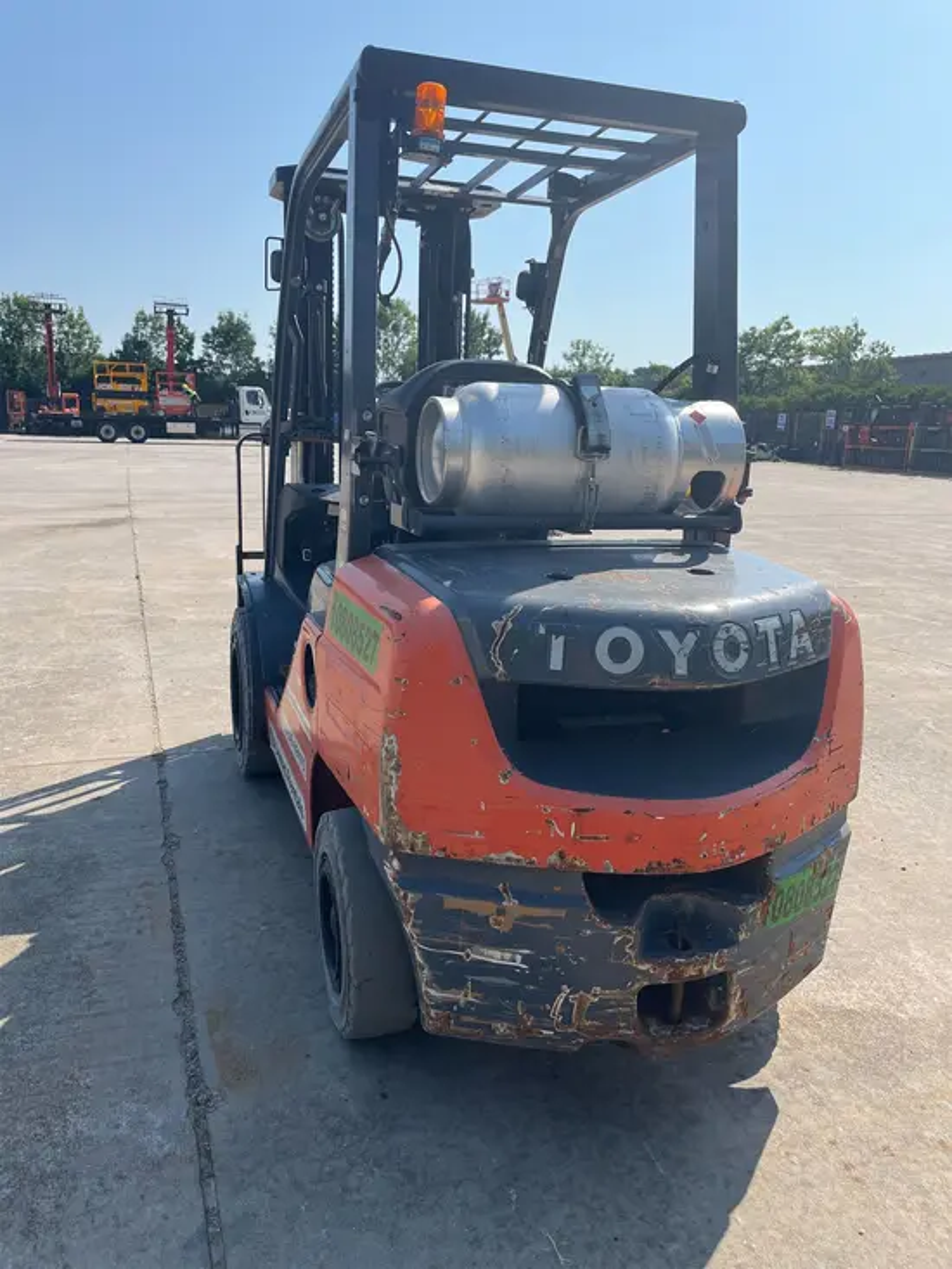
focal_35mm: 26
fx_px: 953
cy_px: 634
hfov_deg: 53.1
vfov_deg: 67.3
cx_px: 476
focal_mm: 5.1
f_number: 1.6
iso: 50
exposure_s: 1/3521
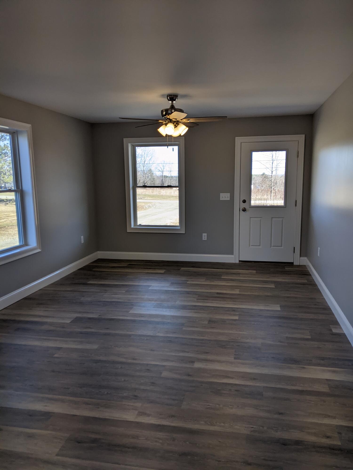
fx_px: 367
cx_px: 176
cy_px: 235
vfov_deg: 65.3
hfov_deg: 51.4
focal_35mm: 27
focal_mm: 4.44
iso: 49
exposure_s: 1/301
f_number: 1.8
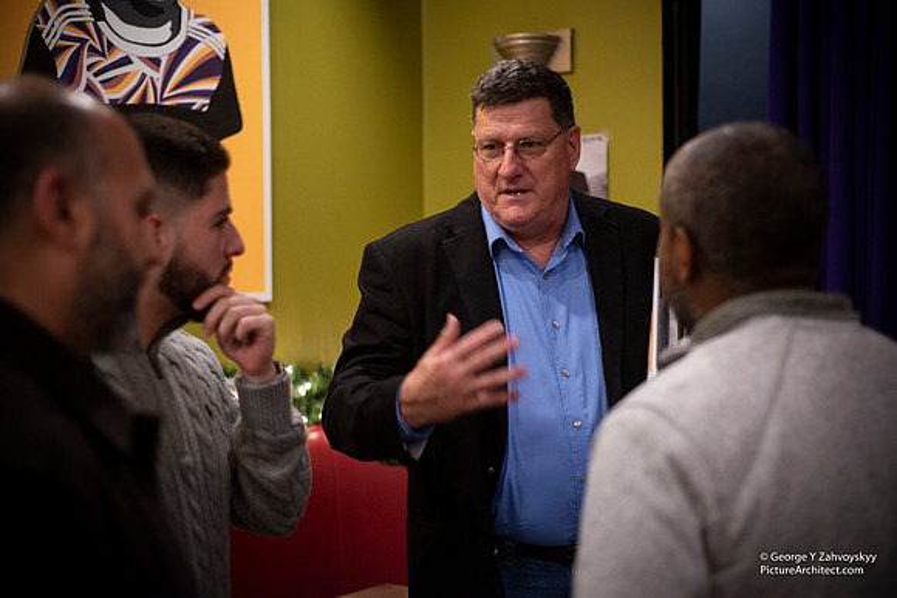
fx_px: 1246
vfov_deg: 27.0
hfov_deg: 39.6
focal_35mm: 50
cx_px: 448
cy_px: 299
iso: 1250
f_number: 2.4
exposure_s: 1/90
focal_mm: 50
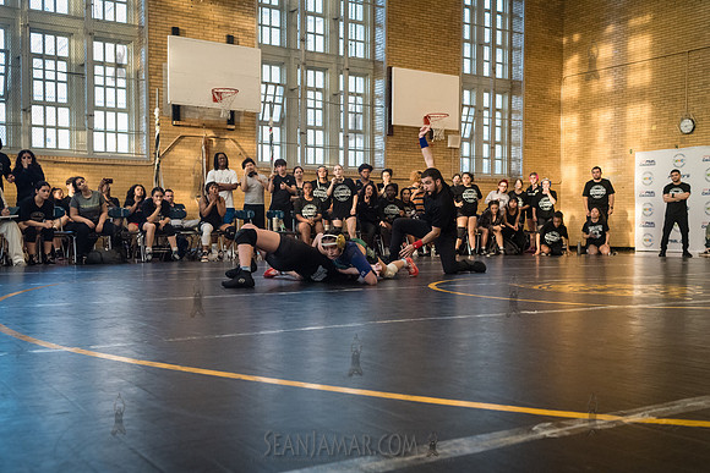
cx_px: 360
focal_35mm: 39
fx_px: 775
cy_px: 260
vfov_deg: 34.0
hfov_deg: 49.2
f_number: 4
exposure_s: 1/400
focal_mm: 35
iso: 5000
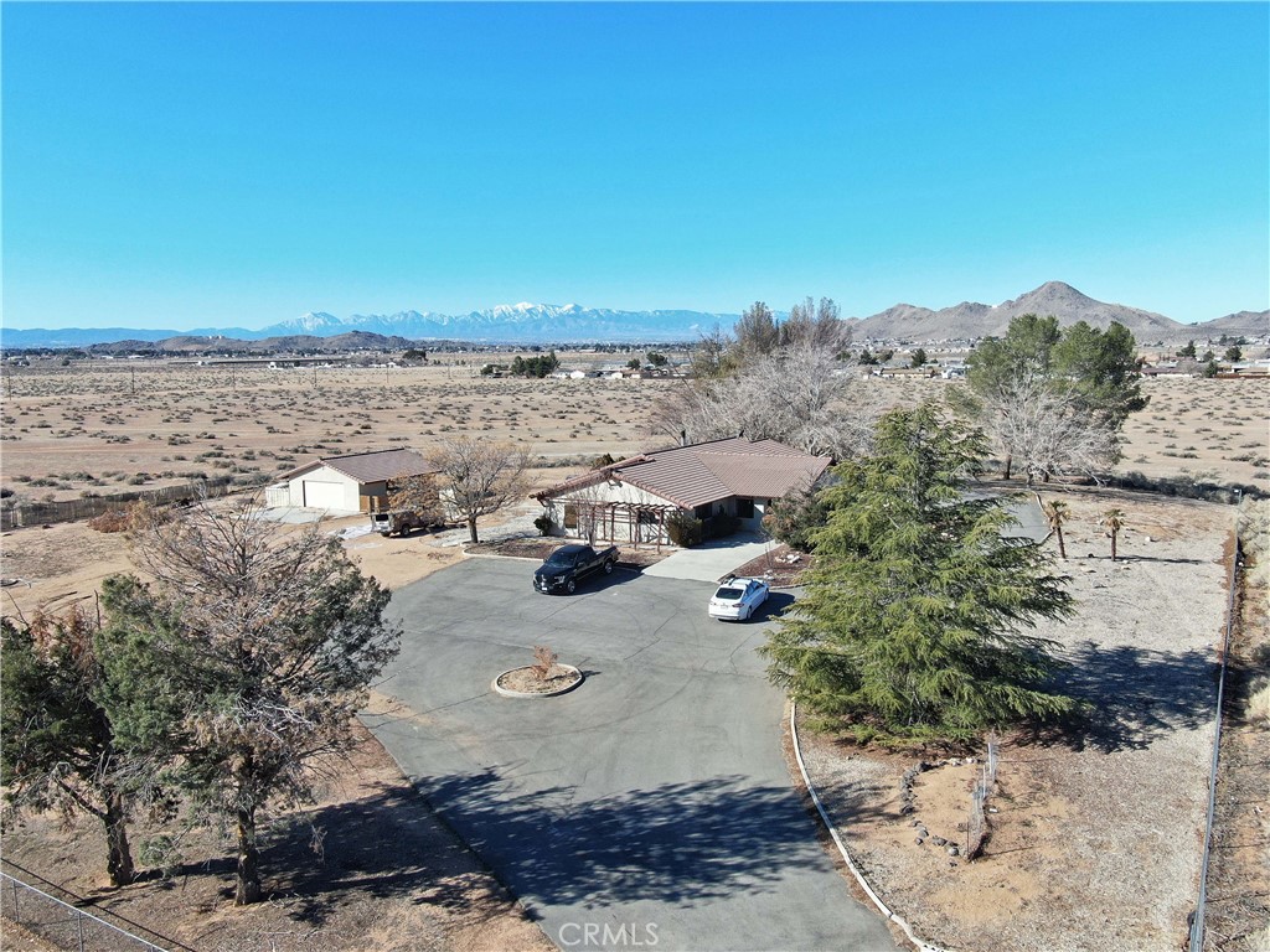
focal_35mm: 31
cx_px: 635
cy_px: 476
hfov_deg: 58.4
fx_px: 1137
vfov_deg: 45.4
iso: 100
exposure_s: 1/800
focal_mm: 5.33
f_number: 3.1
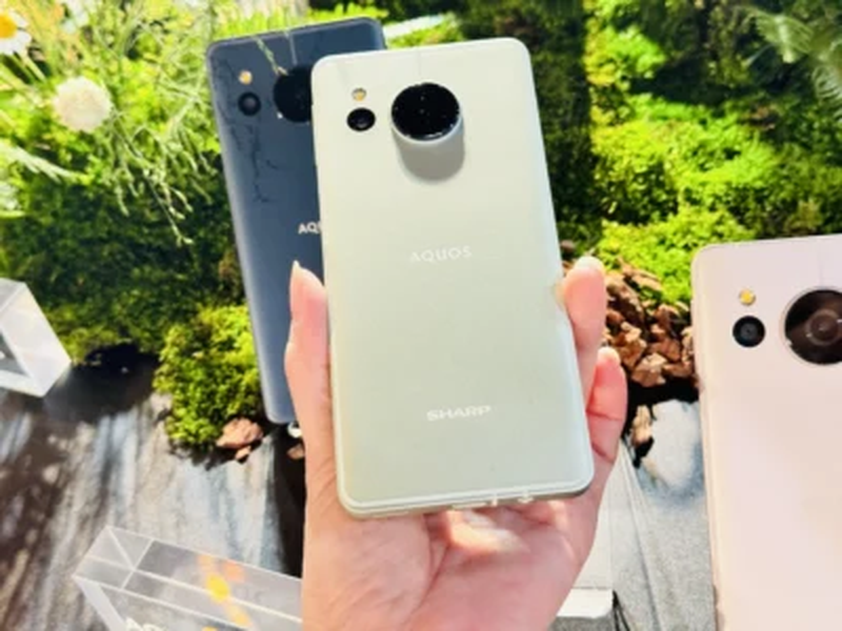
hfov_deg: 39.7
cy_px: 316
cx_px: 421
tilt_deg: -45.5
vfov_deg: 30.3
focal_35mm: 48
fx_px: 1168
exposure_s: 1/40
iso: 250
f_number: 1.78
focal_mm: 6.86
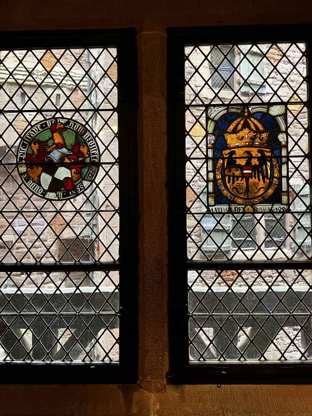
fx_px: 312
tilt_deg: +2.0
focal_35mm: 26
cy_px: 208
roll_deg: +1.1
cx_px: 156
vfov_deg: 67.3
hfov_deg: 53.1
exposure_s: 1/50
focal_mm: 5.7
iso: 400
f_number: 1.5
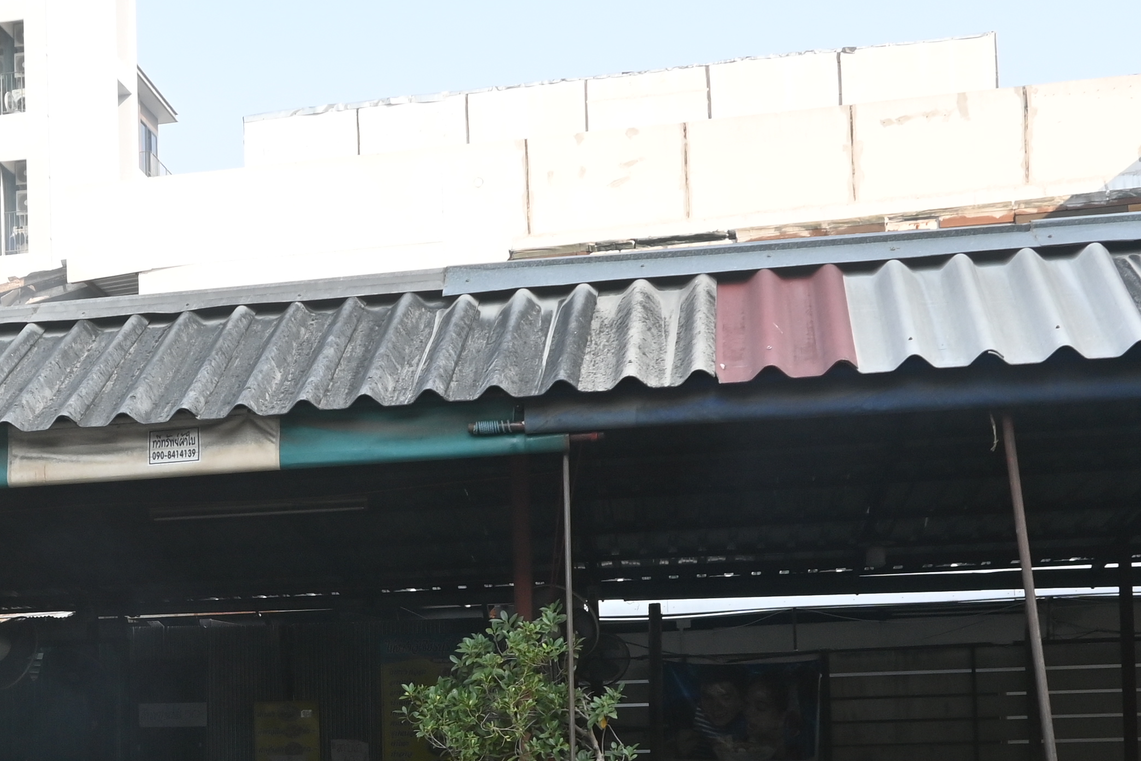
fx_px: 2028
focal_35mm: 64
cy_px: 692
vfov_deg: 20.8
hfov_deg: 30.0
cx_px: 109
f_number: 5.6
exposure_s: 1/250
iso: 200
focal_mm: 16
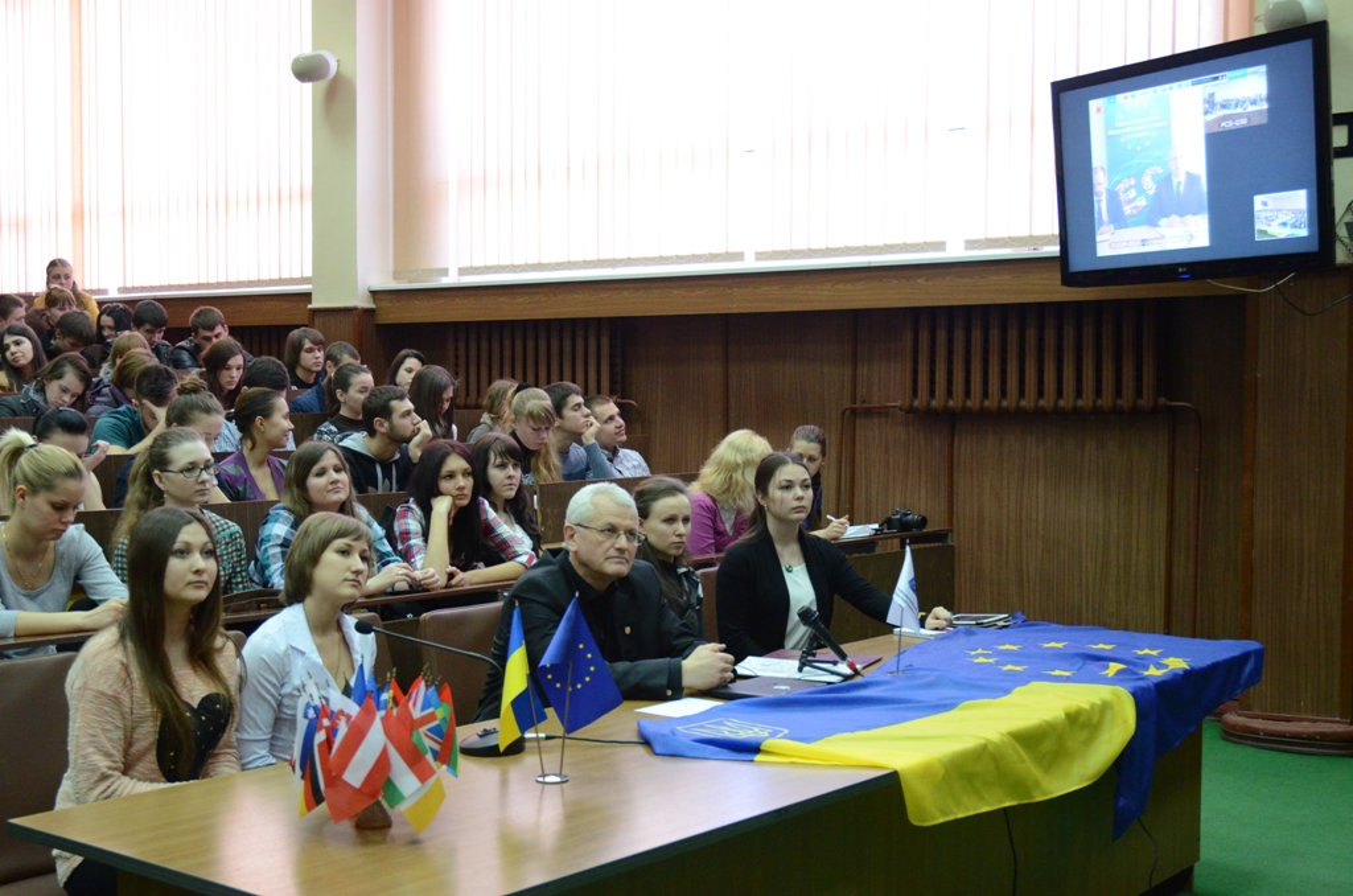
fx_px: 1744
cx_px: 676
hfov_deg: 42.4
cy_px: 448
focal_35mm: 46
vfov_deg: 28.8
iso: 2500
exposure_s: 1/100
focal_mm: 31
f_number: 4.5
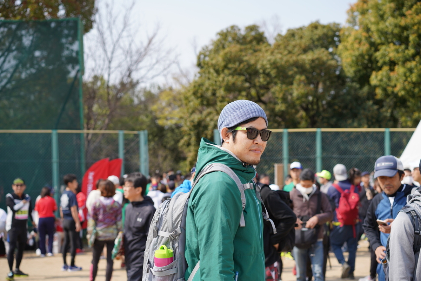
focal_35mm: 55
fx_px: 644
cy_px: 140
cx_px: 210
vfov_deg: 24.7
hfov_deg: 36.2
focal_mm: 55
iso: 100
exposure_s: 1/800
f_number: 3.5
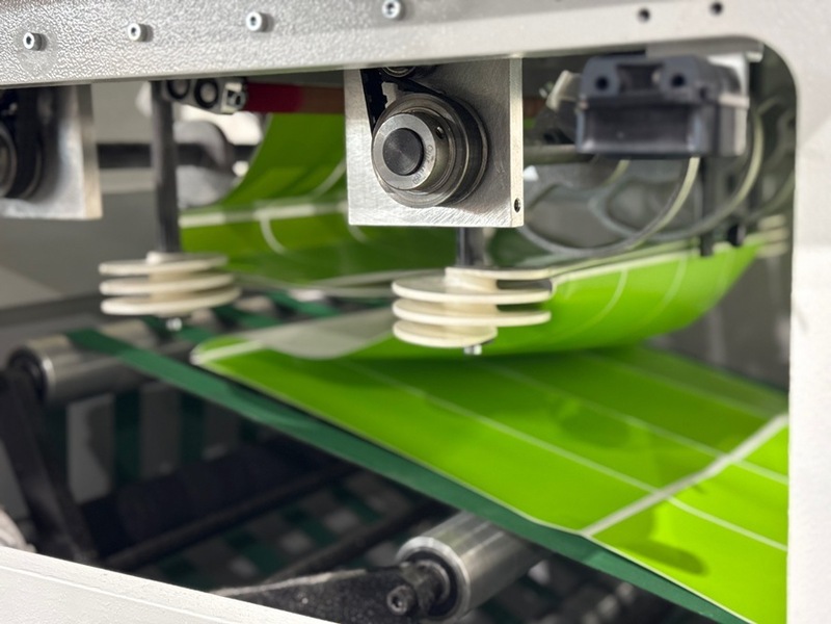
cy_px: 312
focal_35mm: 48
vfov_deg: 30.3
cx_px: 416
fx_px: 1152
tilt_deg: -7.6
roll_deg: +1.5
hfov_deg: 39.7
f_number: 1.78
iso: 400
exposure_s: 1/40
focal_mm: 6.76
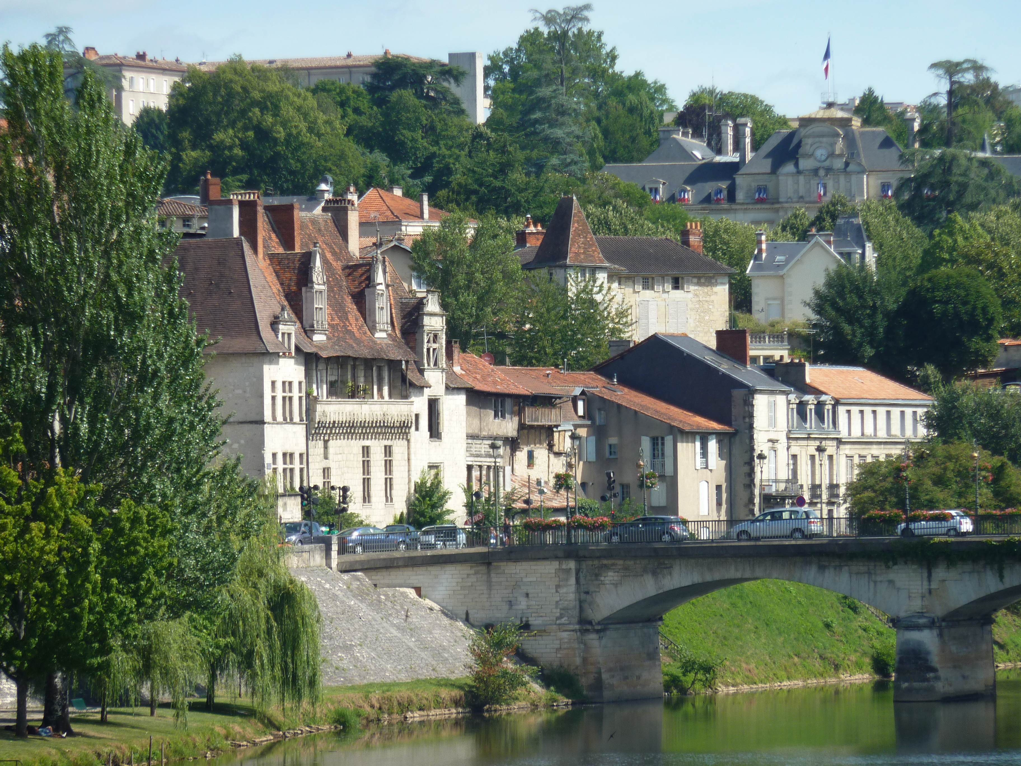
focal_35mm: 260
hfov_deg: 7.6
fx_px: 7669
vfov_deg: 5.7
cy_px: 383
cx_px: 510
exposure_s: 1/400
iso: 80
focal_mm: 42.6
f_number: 4.7
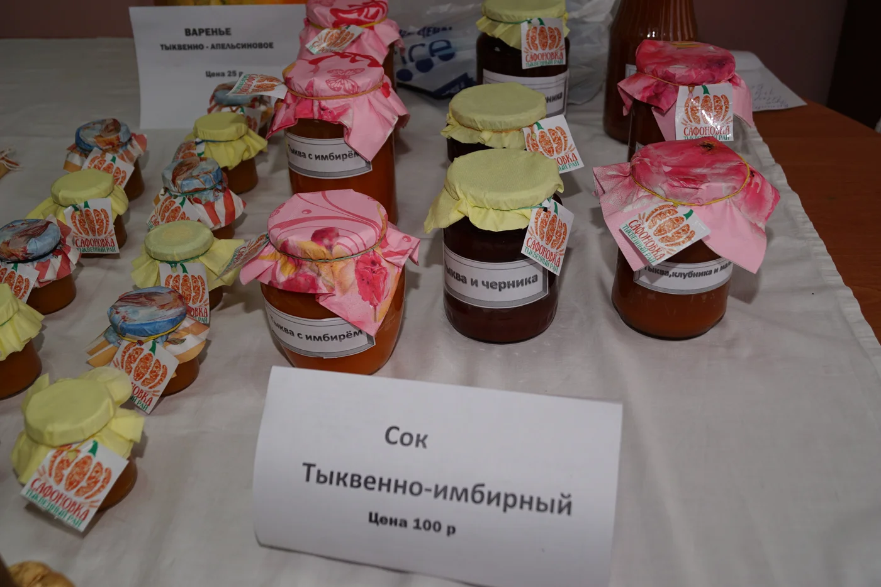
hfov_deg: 53.1
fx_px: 881
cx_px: 440
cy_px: 294
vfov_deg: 36.9
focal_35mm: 36
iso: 100
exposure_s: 1/100
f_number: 5
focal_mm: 24
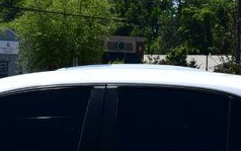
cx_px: 100
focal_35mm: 197
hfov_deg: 10.6
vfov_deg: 6.6
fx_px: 1295
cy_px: 226
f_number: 11
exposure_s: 1/500
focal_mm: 30
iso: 250
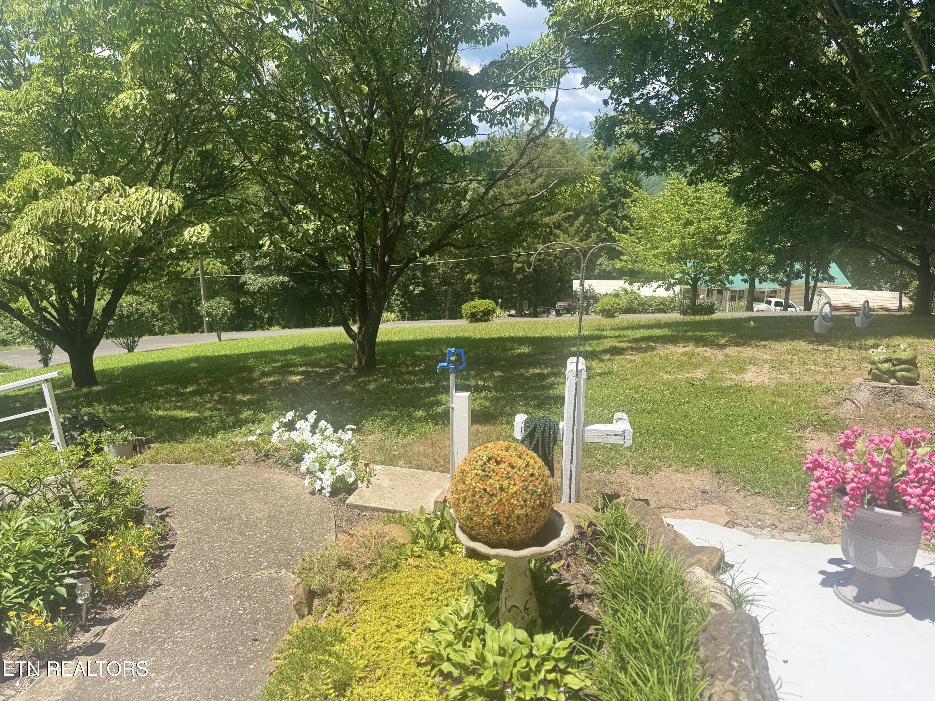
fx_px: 648
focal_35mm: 24
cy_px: 350
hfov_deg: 71.6
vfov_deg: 56.8
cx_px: 468
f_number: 1.78
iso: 80
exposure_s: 1/3096
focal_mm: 6.76
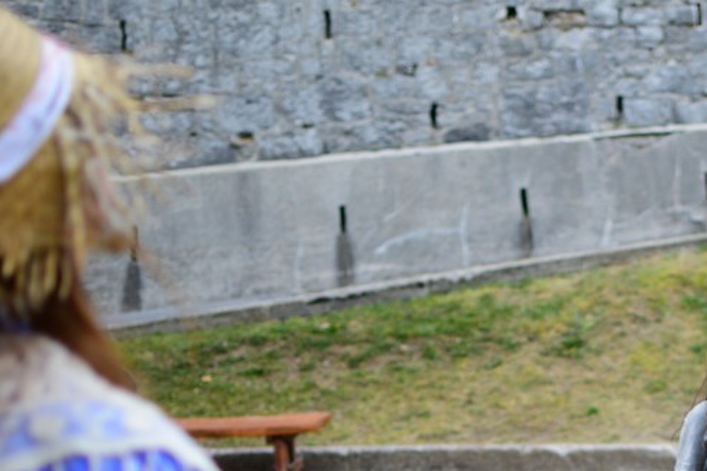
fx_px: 2161
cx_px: 645
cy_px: 485
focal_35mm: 110
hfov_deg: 18.3
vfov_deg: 12.3
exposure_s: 1/320
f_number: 1.8
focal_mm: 35
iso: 250
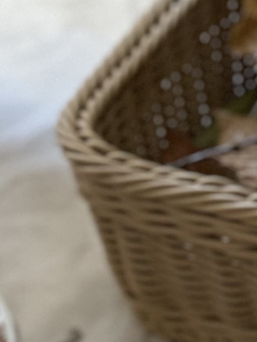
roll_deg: -0.7
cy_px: 666
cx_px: 112
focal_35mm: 338
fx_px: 3343
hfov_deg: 4.4
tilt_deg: -44.5
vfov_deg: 5.7
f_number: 2.2
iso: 250
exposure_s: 1/105
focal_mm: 7.5
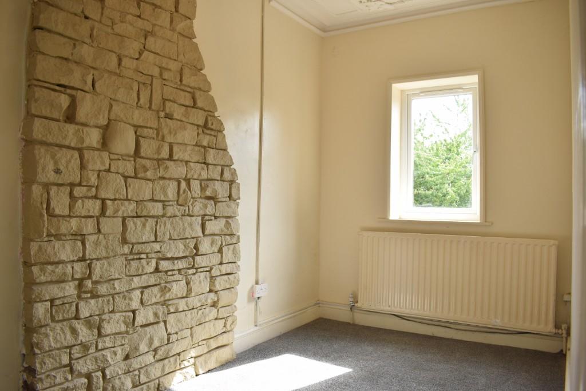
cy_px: 196
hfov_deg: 67.4
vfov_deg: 48.0
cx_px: 293
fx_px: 440
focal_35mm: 27
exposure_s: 1/125
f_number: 5.6
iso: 400
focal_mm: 18
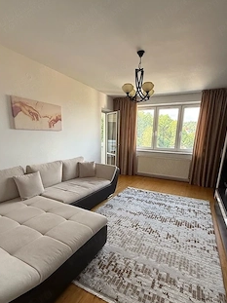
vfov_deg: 87.2
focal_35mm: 18
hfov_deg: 71.5
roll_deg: -1.7
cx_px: 116
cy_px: 173
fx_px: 157
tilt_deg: -13.3
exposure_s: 1/99
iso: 100
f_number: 2.2
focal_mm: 2.22
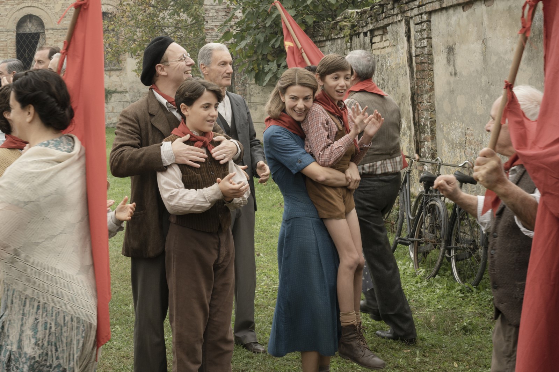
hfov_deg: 45.5
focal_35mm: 43
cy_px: 186
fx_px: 667
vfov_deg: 31.2
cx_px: 280
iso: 800
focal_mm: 43
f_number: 14
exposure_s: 1/200
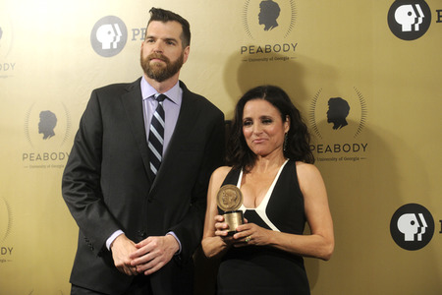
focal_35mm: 86
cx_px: 221
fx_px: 1056
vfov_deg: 15.9
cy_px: 148
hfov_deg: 23.6
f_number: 4
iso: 1600
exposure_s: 1/400
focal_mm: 86
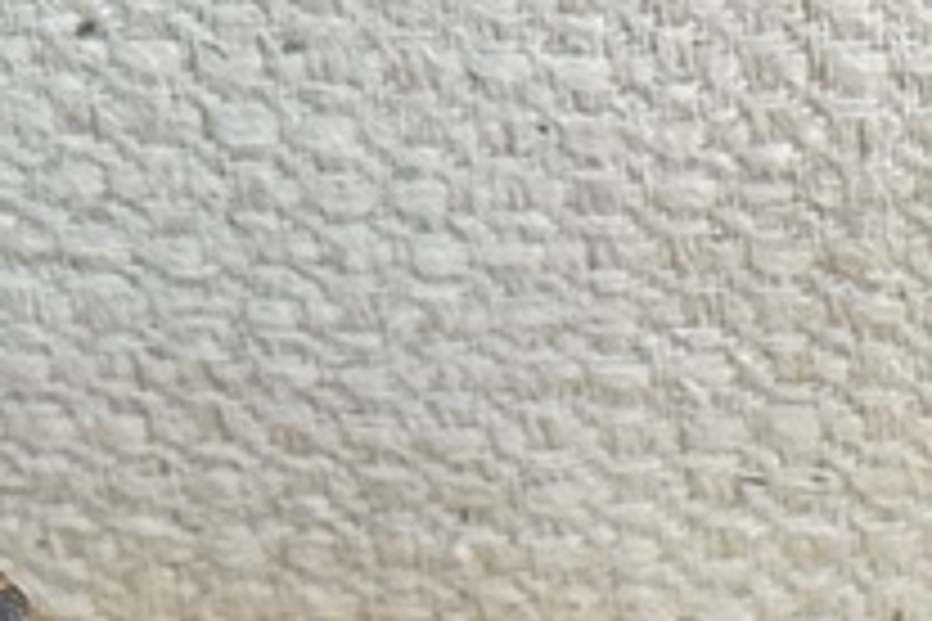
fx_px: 6291
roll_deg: +0.9
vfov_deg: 5.5
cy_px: 1246
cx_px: 1657
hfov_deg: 8.2
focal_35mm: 243
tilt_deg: -39.1
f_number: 1.78
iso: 200
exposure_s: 1/59
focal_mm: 6.86
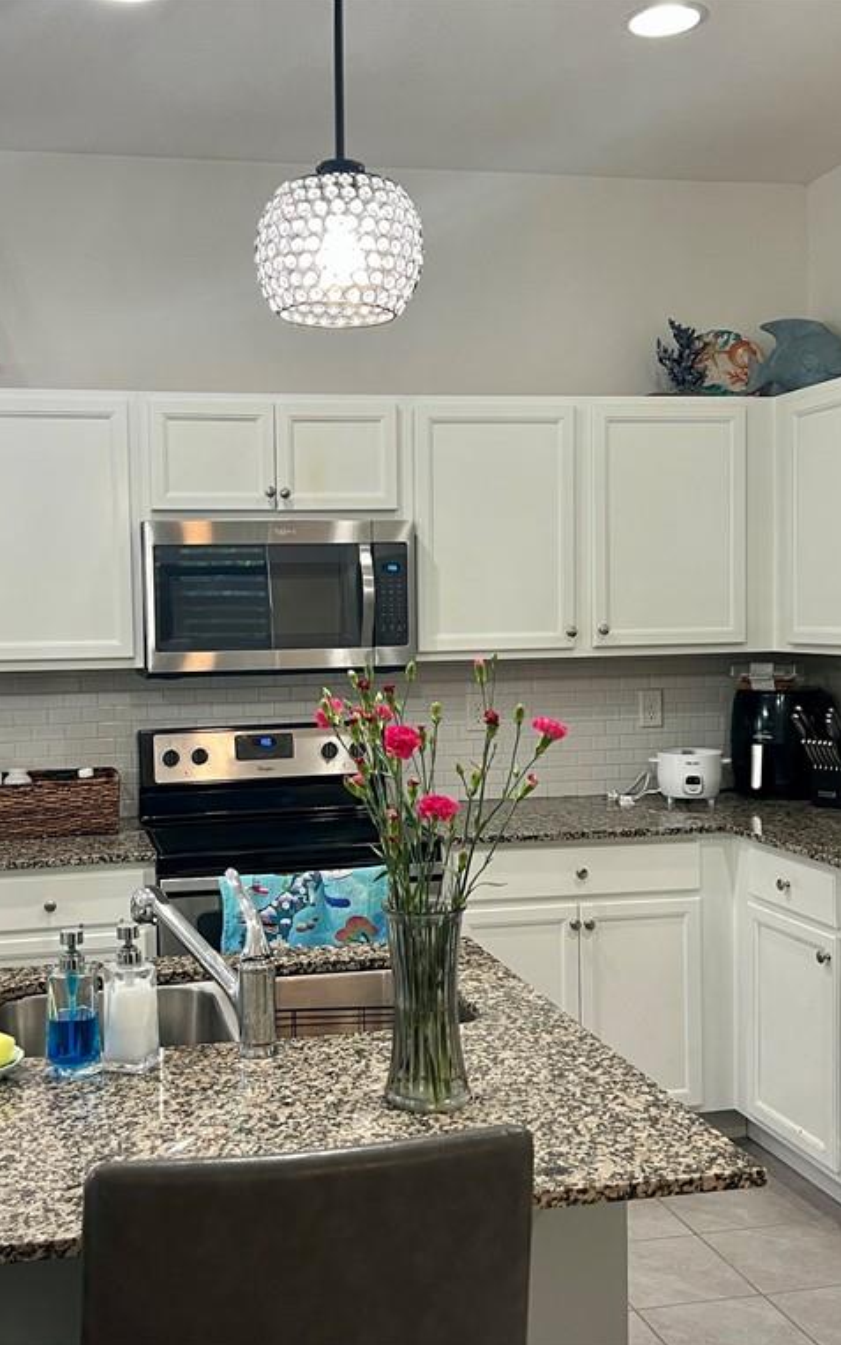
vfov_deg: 52.7
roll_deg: +0.8
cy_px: 673
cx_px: 296
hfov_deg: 34.2
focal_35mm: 37
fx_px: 1357
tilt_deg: -3.4
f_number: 1.5
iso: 80
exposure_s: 1/60
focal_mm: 5.7
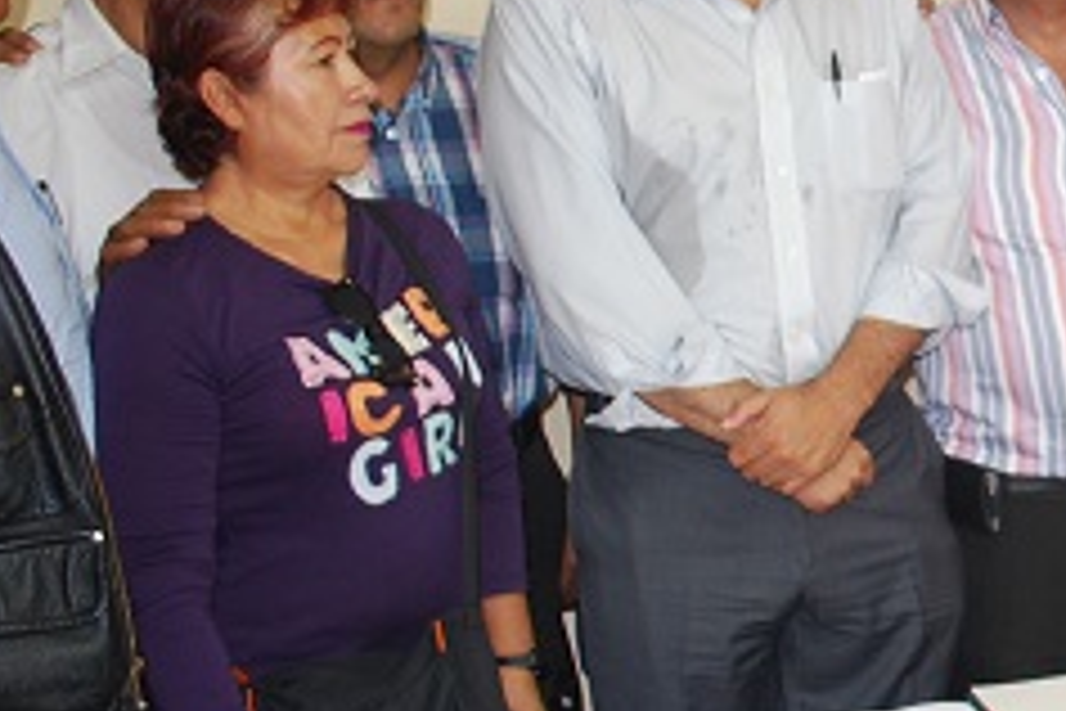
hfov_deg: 23.9
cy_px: 191
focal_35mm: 76
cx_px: 1336
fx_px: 2250
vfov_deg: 17.9
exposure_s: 1/20
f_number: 4
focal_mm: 20
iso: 400
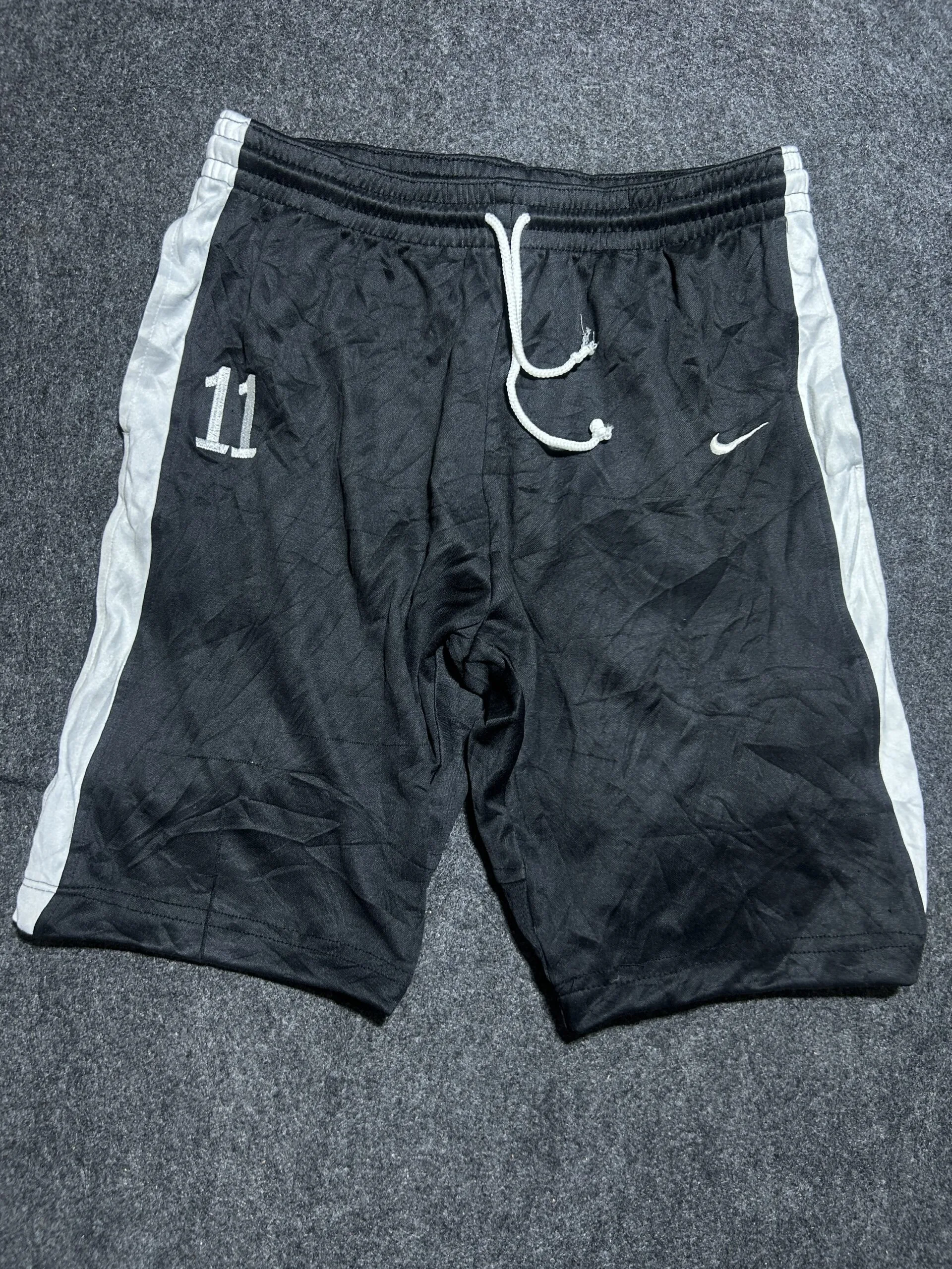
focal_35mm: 26
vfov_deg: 67.3
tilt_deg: -57.3
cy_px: 634
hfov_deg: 53.1
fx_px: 953
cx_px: 476
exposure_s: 1/50
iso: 125
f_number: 1.5
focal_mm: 5.7
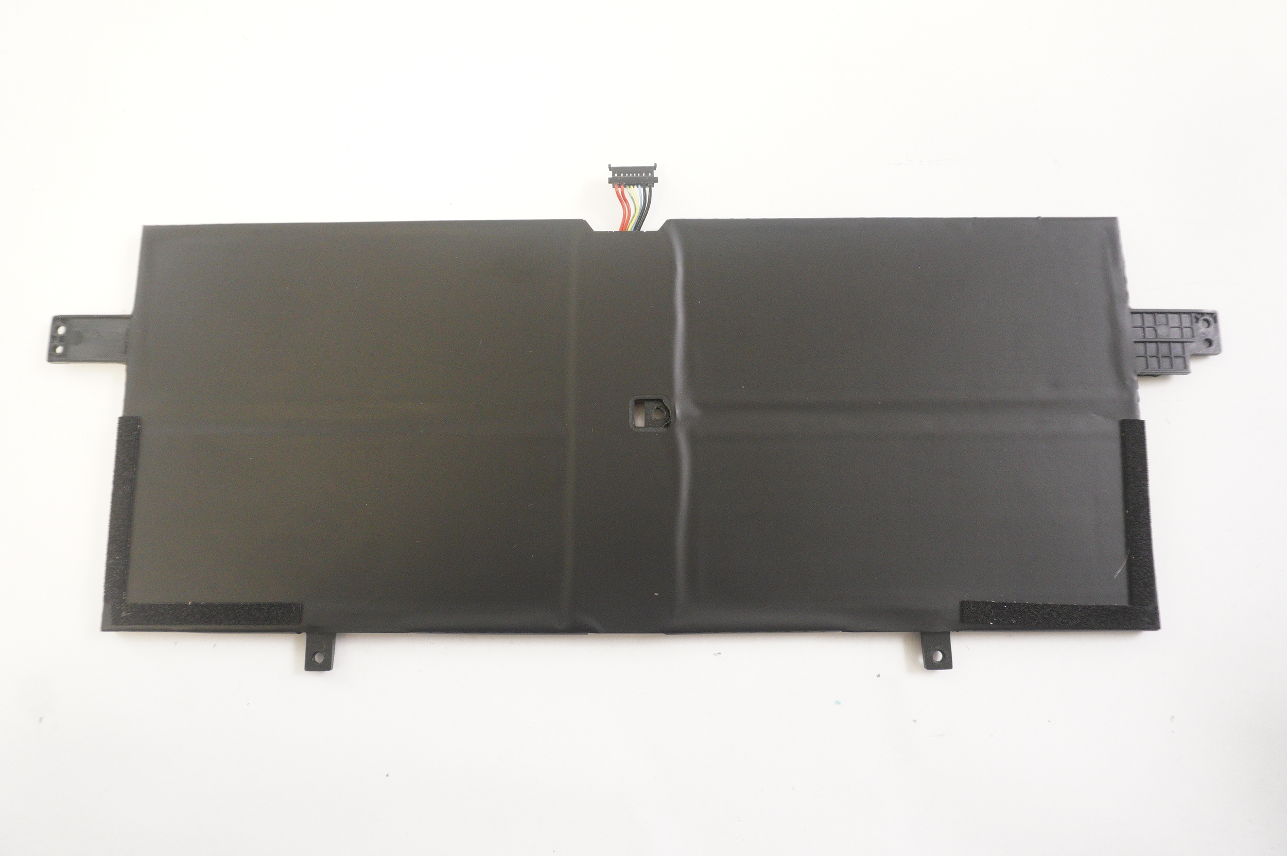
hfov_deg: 73.8
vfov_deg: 53.0
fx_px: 857
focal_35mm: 24
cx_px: 644
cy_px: 428
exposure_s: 1/50
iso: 2500
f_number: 5.6
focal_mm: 16
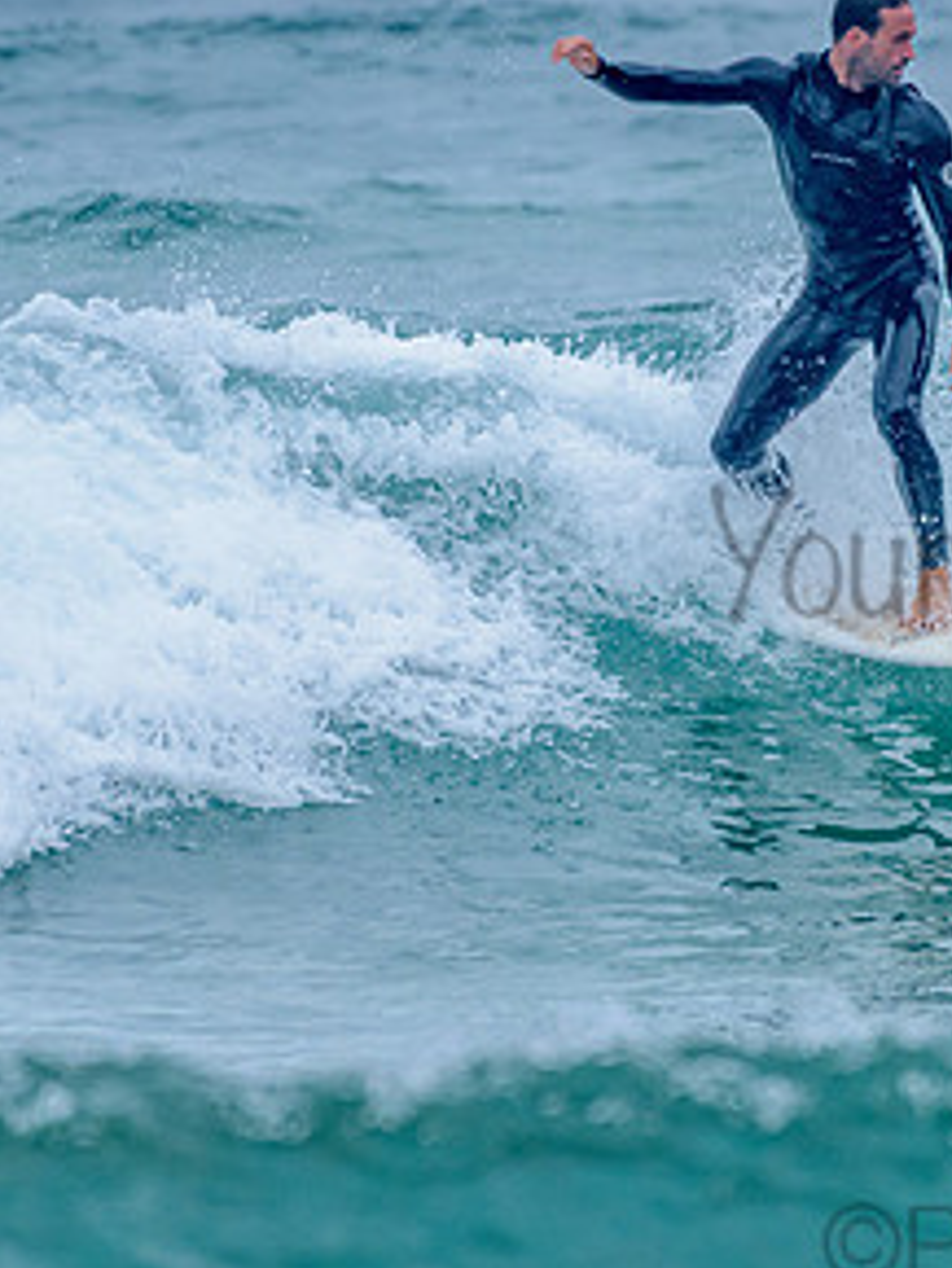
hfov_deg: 1.2
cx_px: 860
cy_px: 493
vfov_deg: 1.6
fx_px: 44337
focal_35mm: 1210
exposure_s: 1/2000
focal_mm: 500
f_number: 5.6
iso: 800
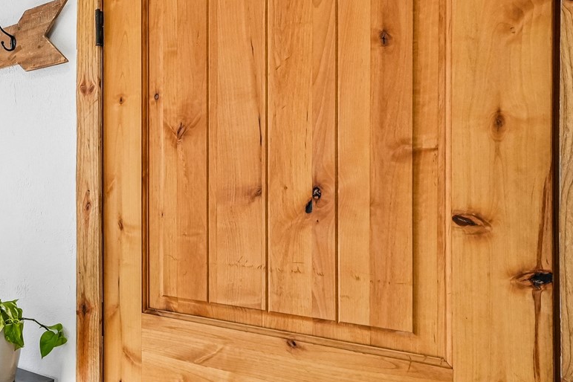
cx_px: -13
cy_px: 194
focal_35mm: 33
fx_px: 525
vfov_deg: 40.0
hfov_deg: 46.7
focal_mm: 10
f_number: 8
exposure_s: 1/80
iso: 800
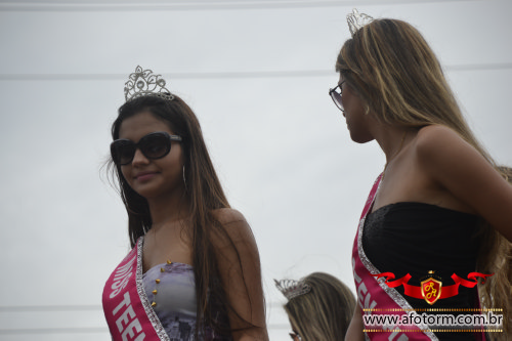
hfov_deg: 10.2
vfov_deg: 6.8
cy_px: 170
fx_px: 2879
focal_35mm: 202
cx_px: 256
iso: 100
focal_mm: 135
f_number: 6.3
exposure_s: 1/640
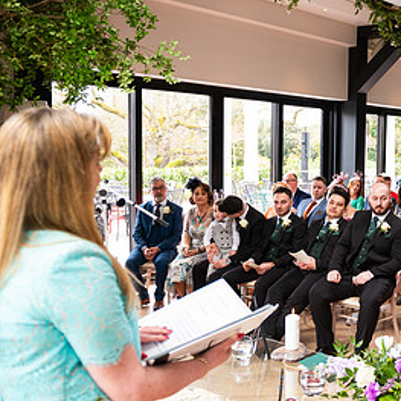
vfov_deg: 37.5
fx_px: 590
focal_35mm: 45
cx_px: 421
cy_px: 207
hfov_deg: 33.6
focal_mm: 24
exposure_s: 1/200
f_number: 3.5
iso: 400
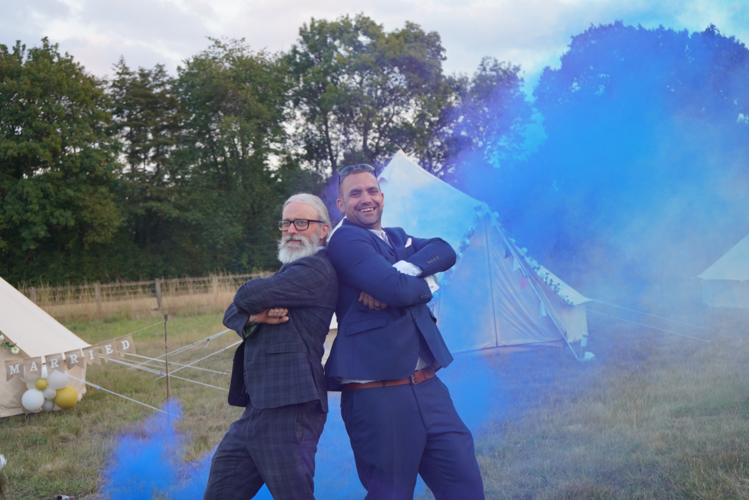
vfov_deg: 26.5
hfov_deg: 38.9
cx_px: 374
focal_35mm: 51
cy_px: 250
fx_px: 1061
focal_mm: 51
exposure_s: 1/160
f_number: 4.5
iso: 500
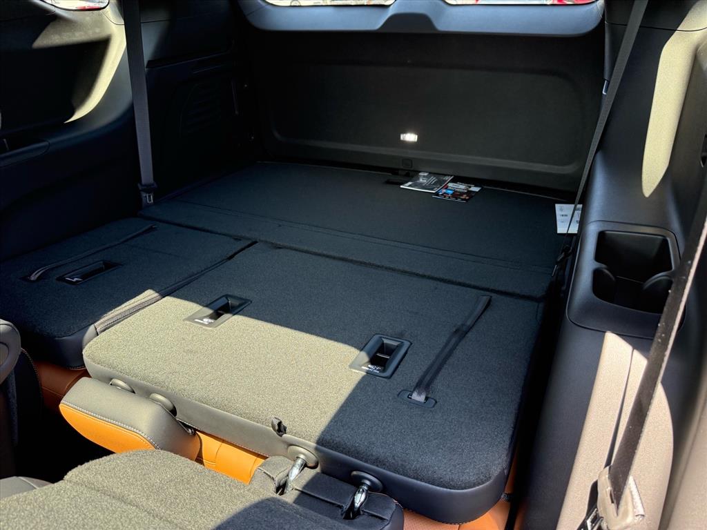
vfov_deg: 56.8
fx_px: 490
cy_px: 265
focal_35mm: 24
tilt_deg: -28.2
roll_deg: -0.1
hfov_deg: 71.6
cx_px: 354
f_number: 1.78
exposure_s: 1/132
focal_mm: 6.76
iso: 200
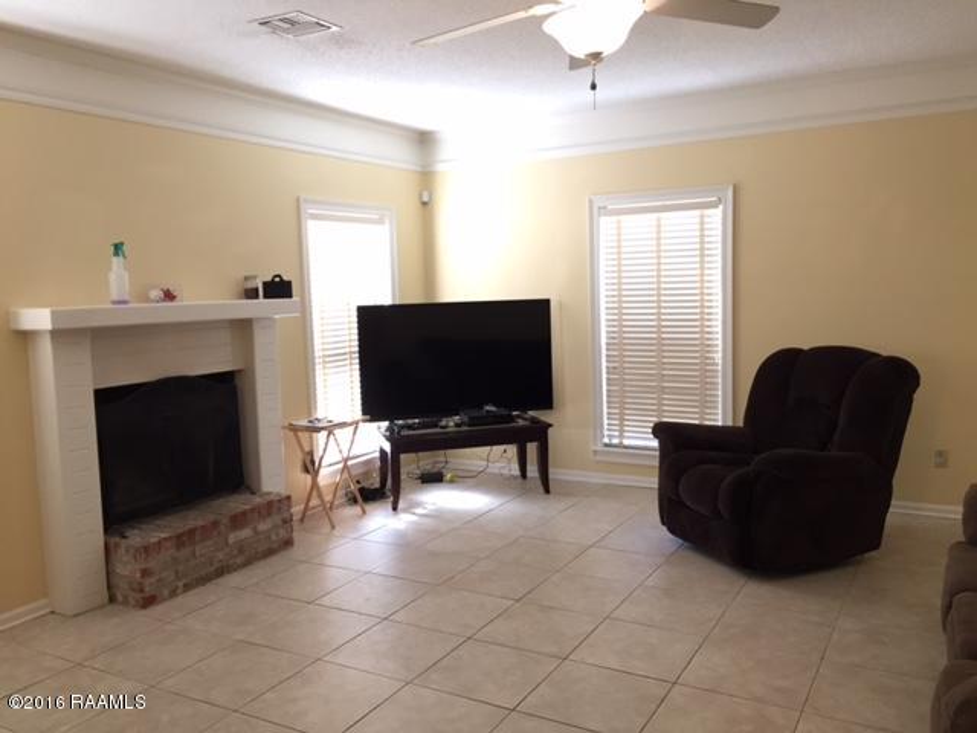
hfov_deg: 61.7
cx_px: 488
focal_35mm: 29
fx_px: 818
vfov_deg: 48.2
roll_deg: +1.7
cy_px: 366
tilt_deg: -6.4
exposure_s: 1/30
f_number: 2.2
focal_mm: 4.15
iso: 100
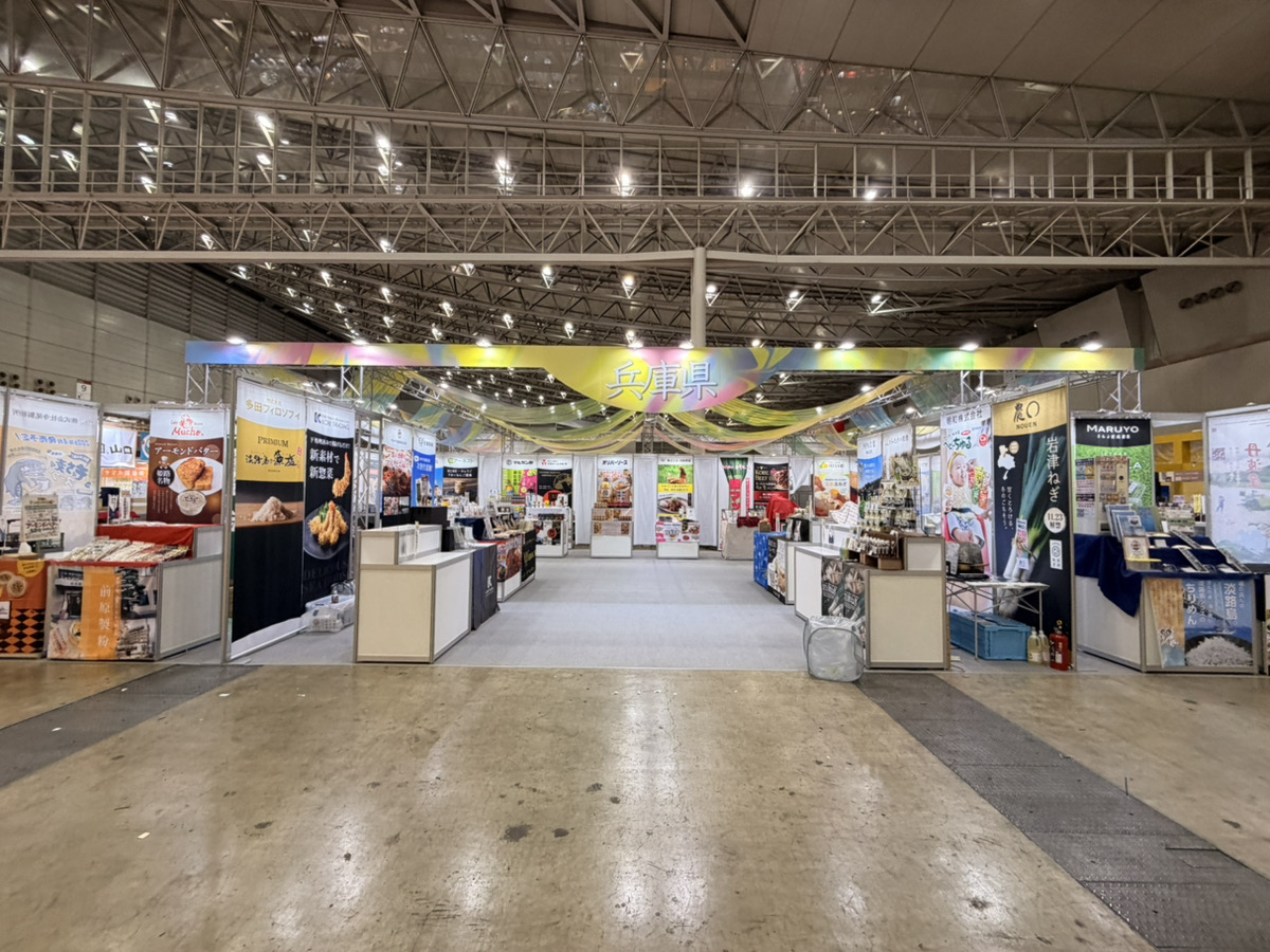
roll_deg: +0.1
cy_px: 476
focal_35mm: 14
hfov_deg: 102.1
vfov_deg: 85.7
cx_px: 635
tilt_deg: +2.3
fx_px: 514
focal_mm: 2.22
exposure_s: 1/100
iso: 250
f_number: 2.2
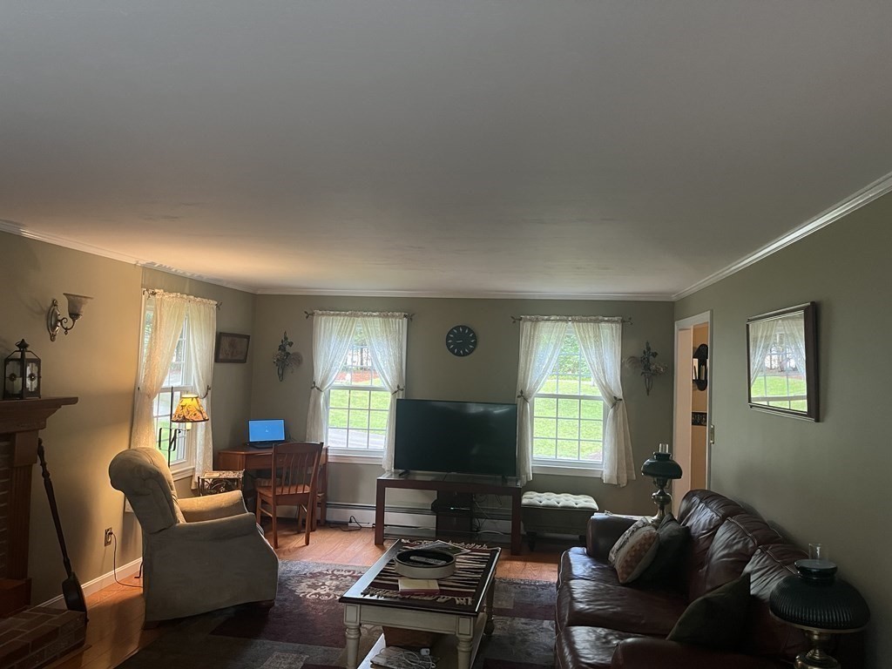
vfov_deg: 53.1
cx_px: 446
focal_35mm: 26
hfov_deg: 67.3
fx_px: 670
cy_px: 334
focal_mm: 5.1
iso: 400
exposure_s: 1/60
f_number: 1.6
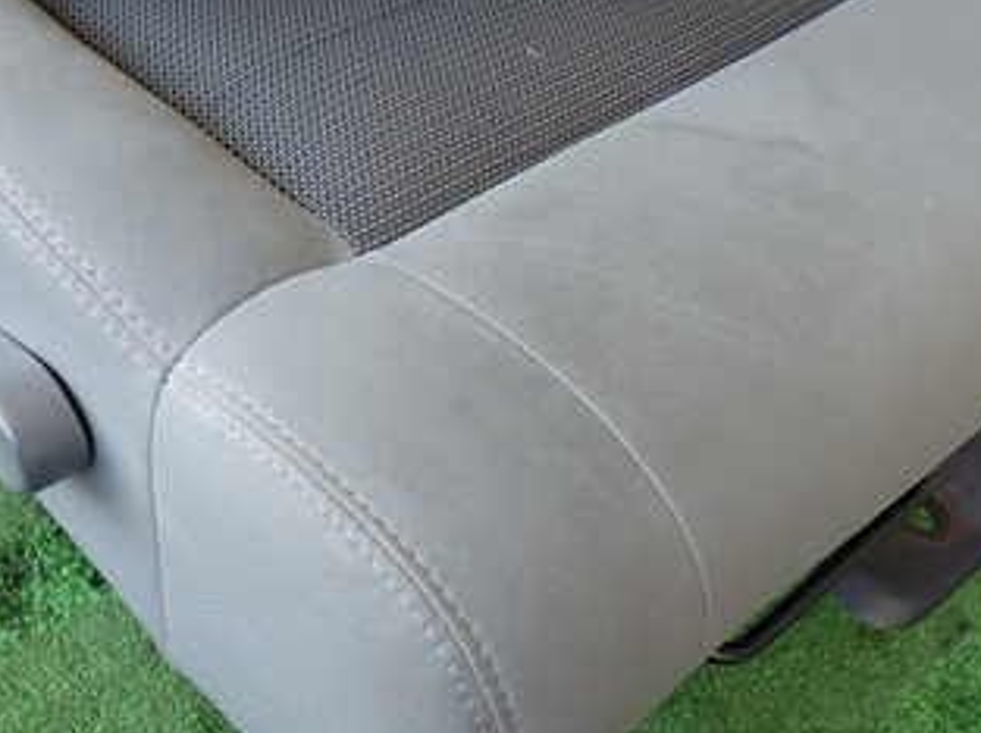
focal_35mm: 48
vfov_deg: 30.1
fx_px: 1359
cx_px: 411
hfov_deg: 39.6
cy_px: 294
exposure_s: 1/60
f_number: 2
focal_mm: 4.5
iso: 100
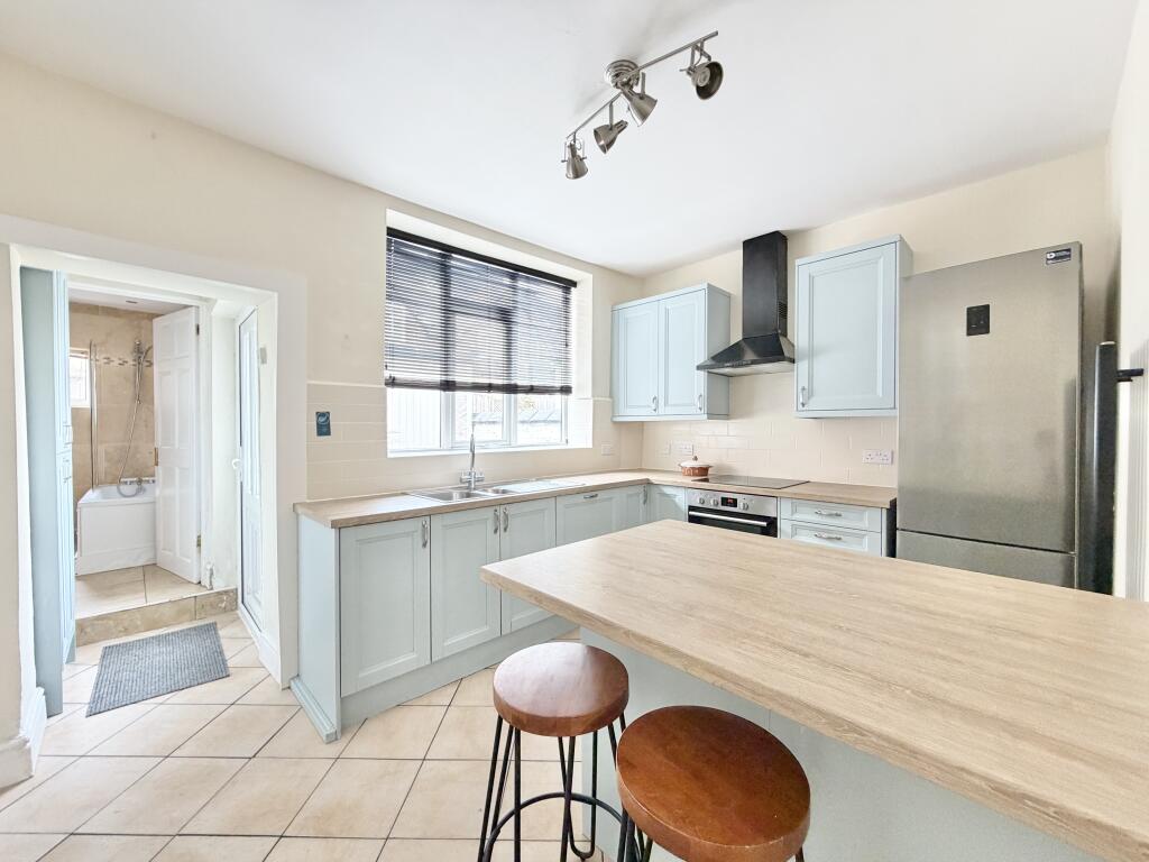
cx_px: 574
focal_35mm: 14
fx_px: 465
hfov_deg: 102.1
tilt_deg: +0.1
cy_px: 431
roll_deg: +0.7
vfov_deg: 85.7
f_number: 2.2
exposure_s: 1/60
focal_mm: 2.22
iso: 320
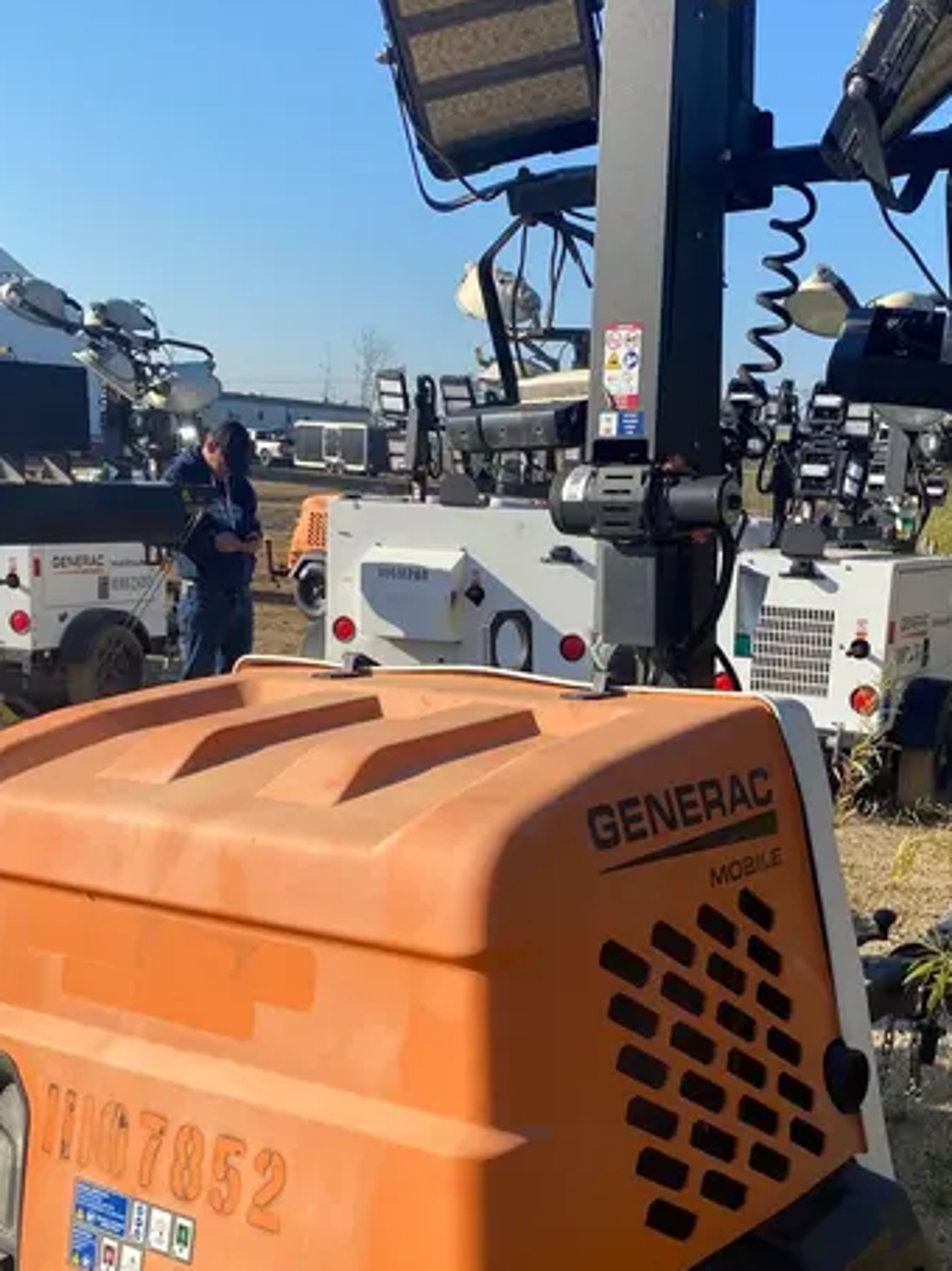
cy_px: 852
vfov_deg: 44.1
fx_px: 1542
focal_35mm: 42
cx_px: 585
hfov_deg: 34.2
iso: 32
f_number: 1.8
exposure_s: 1/1996
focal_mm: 4.25
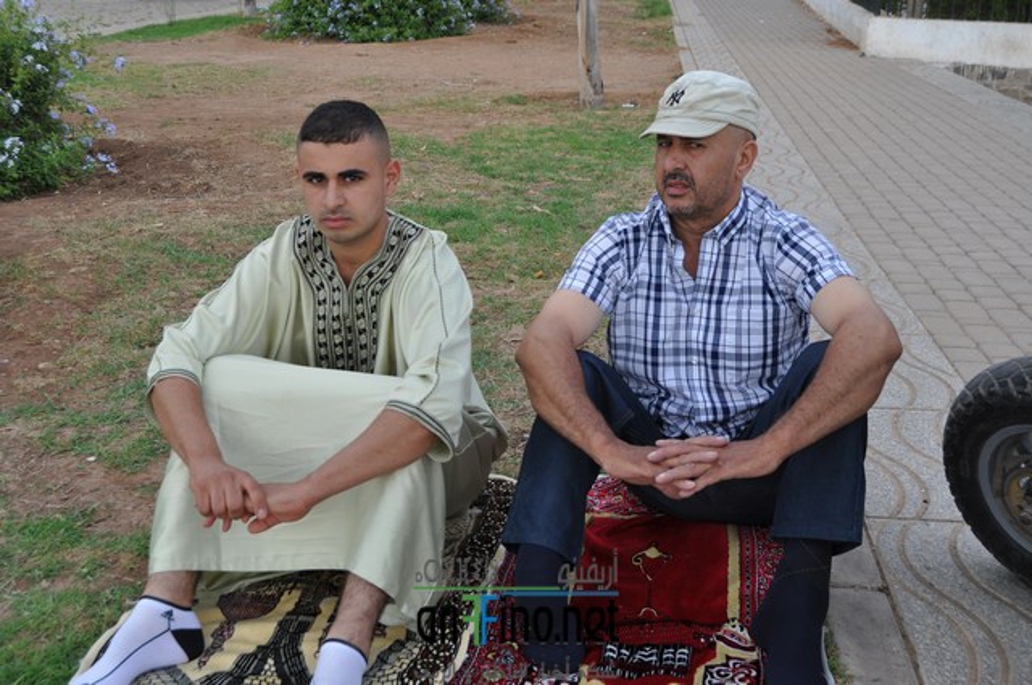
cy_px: 342
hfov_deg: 49.6
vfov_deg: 34.1
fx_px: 1117
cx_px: 516
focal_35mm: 39
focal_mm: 26
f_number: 7.1
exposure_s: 1/200
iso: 200
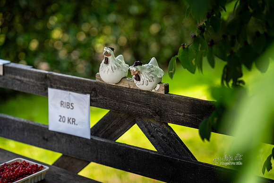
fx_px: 647
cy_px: 92
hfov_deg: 23.9
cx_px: 137
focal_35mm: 85
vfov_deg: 16.1
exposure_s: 1/250
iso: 50
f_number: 1.8
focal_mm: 85
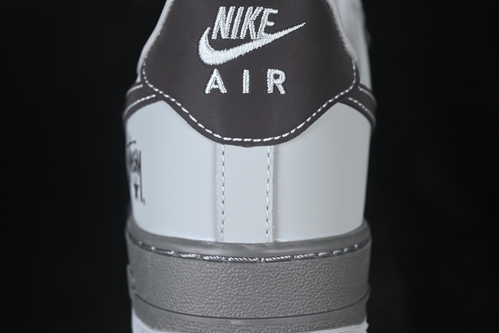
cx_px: 250
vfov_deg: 18.2
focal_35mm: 75
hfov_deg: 27.0
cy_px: 166
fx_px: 1040
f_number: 7.1
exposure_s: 1/80
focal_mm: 50
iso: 160
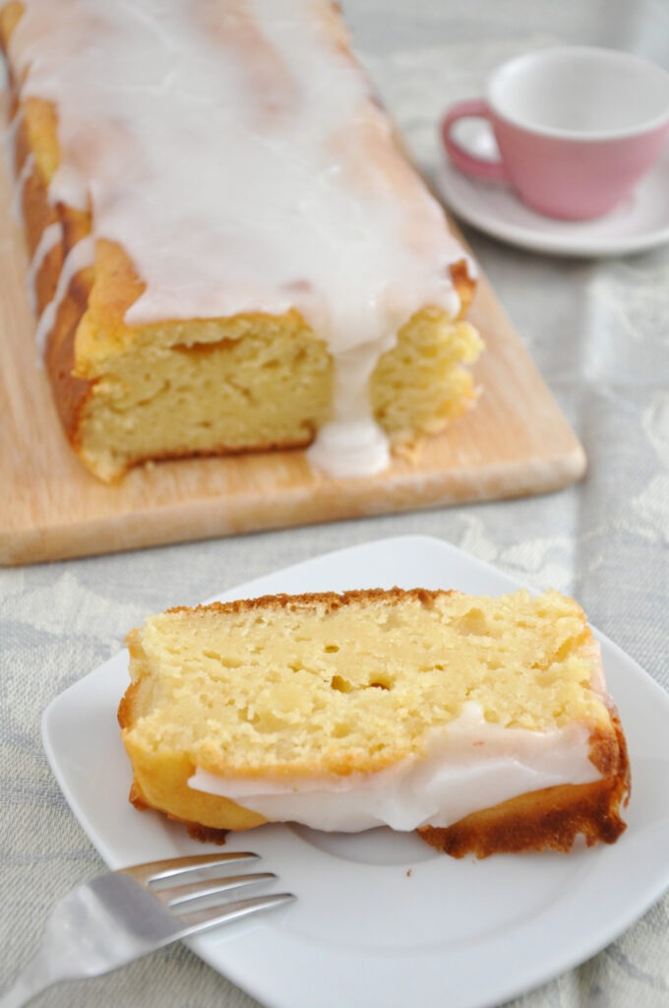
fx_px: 2180
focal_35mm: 78
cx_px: 334
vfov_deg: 26.0
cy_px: 504
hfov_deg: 17.4
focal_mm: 52
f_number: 5
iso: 800
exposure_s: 1/60
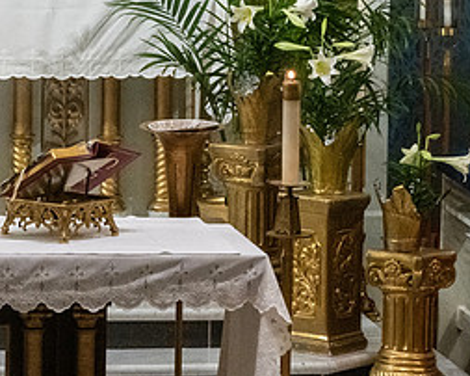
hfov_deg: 3.7
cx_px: 60
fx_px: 7269
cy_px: 192
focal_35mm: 523
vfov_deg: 3.0
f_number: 14
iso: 5000
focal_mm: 200
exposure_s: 1/60
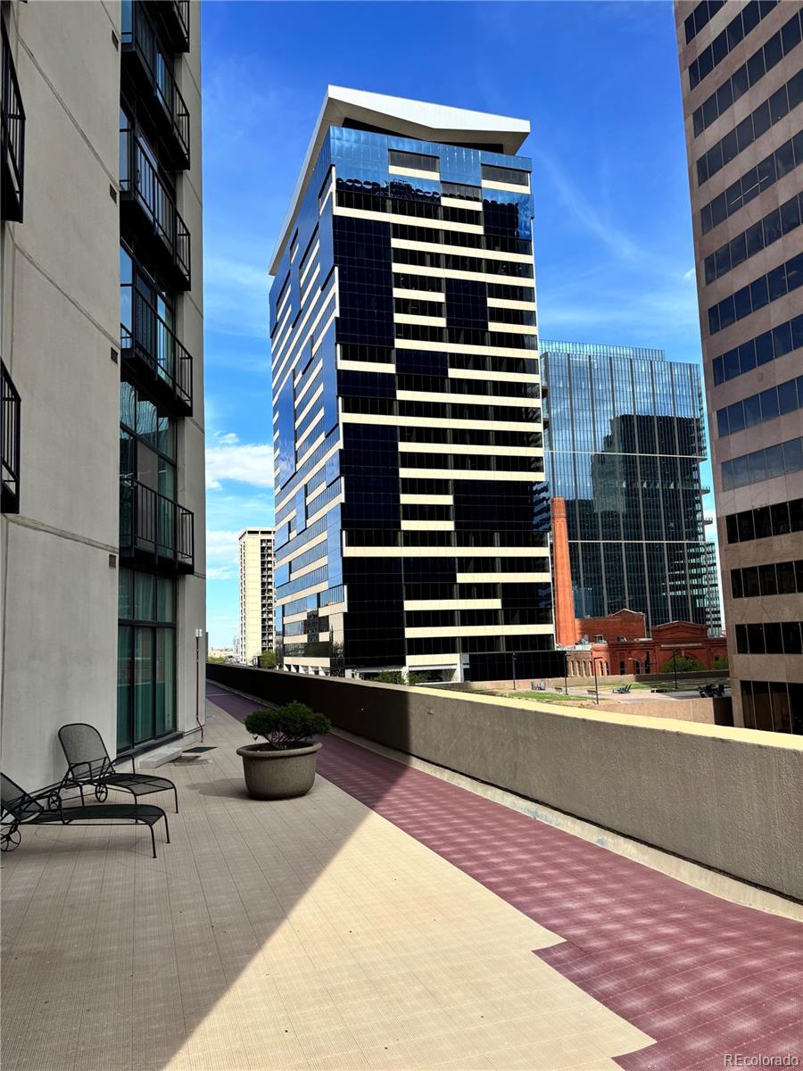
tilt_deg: +4.4
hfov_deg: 53.1
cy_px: 536
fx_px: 804
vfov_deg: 67.3
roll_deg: +2.2
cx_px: 402
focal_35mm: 26
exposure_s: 1/2105
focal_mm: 5.96
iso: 50
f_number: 1.6
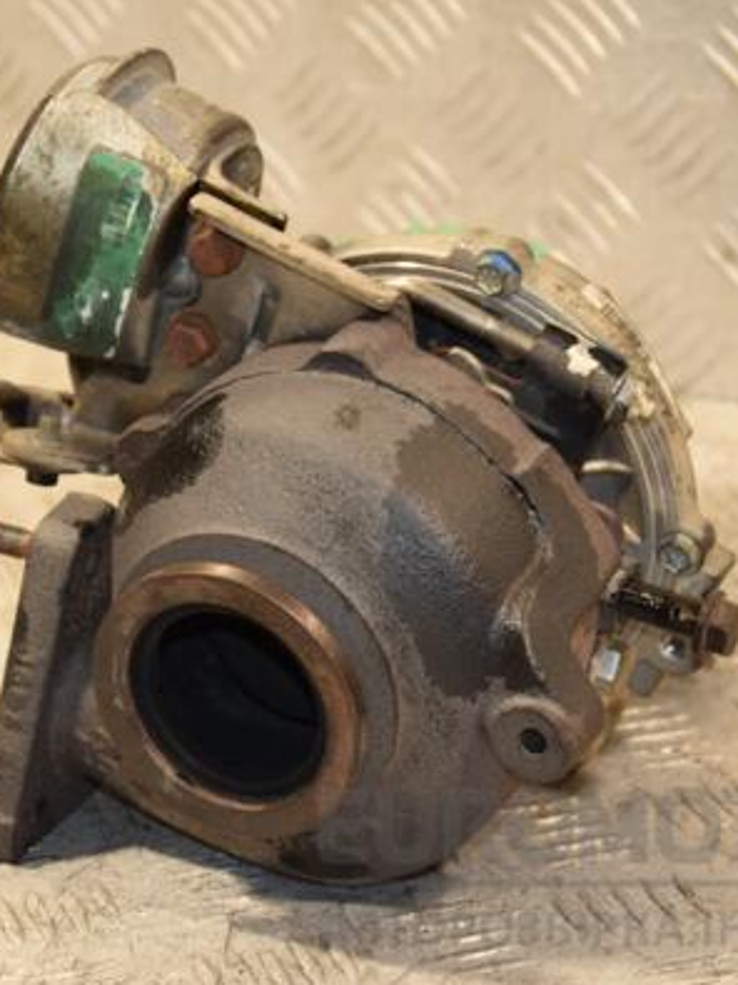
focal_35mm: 127
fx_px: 3612
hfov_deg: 11.7
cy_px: 494
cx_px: 272
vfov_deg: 15.5
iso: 800
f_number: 5
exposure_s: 1/100
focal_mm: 58
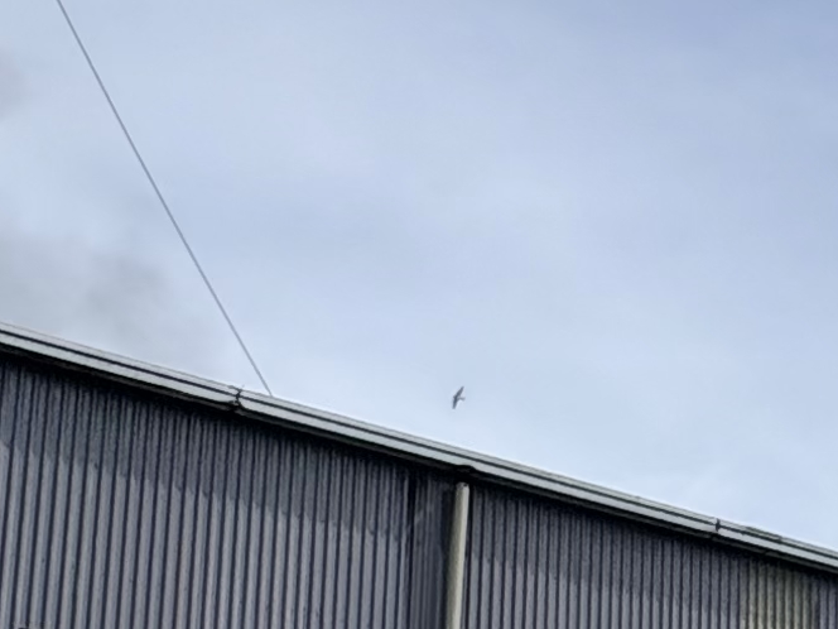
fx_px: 2058
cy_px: 894
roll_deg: +1.3
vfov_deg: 16.1
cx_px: 1102
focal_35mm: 85
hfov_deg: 20.9
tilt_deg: +12.4
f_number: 2.2
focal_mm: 2.22
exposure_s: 1/2028
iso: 50
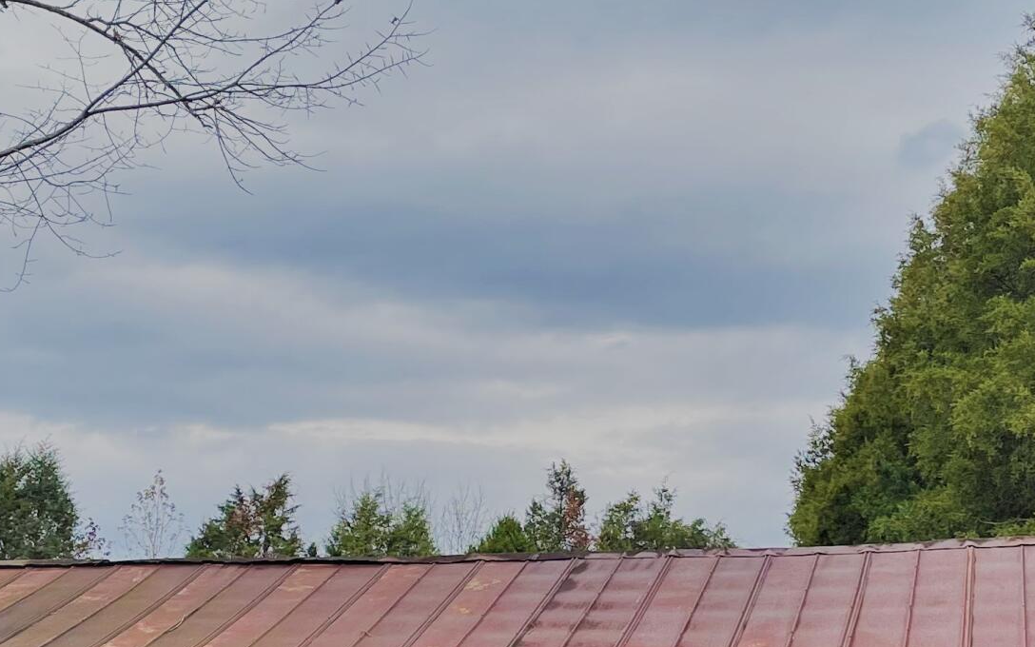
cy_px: 444
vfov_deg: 17.1
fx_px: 2144
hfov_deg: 27.1
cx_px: 552
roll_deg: -3.2
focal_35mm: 76
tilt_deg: +7.7
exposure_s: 1/1252
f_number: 1.6
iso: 32
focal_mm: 5.1
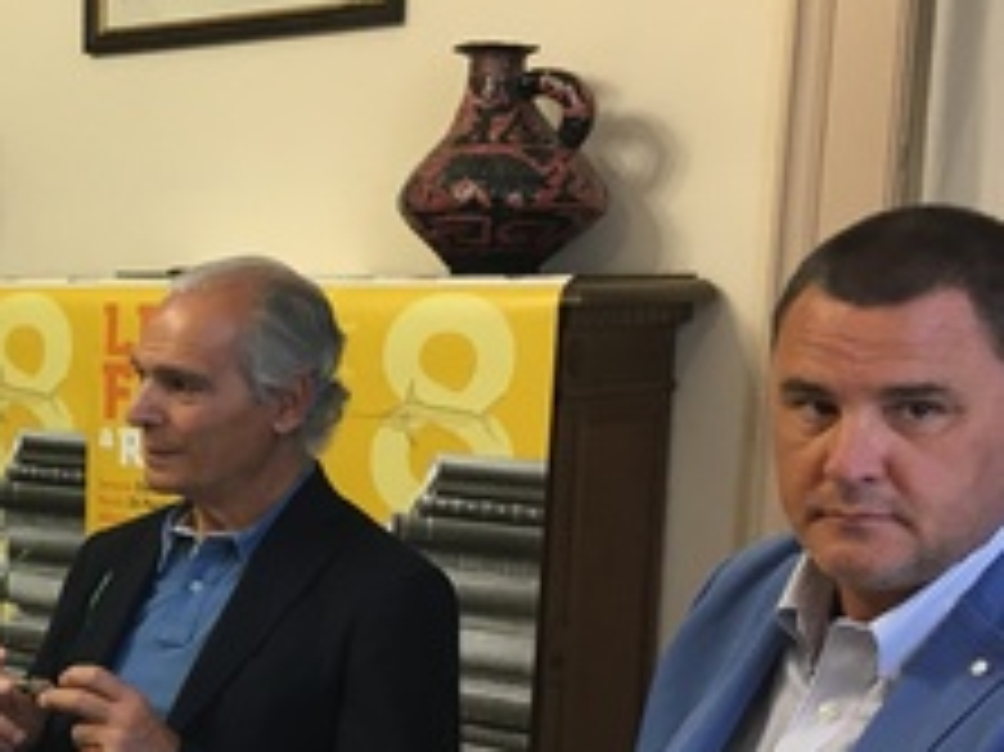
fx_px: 2261
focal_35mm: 78
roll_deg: +0.9
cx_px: -239
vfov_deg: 18.5
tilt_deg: -10.6
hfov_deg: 22.8
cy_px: 698
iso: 80
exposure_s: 1/33
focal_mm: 4.15
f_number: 2.2
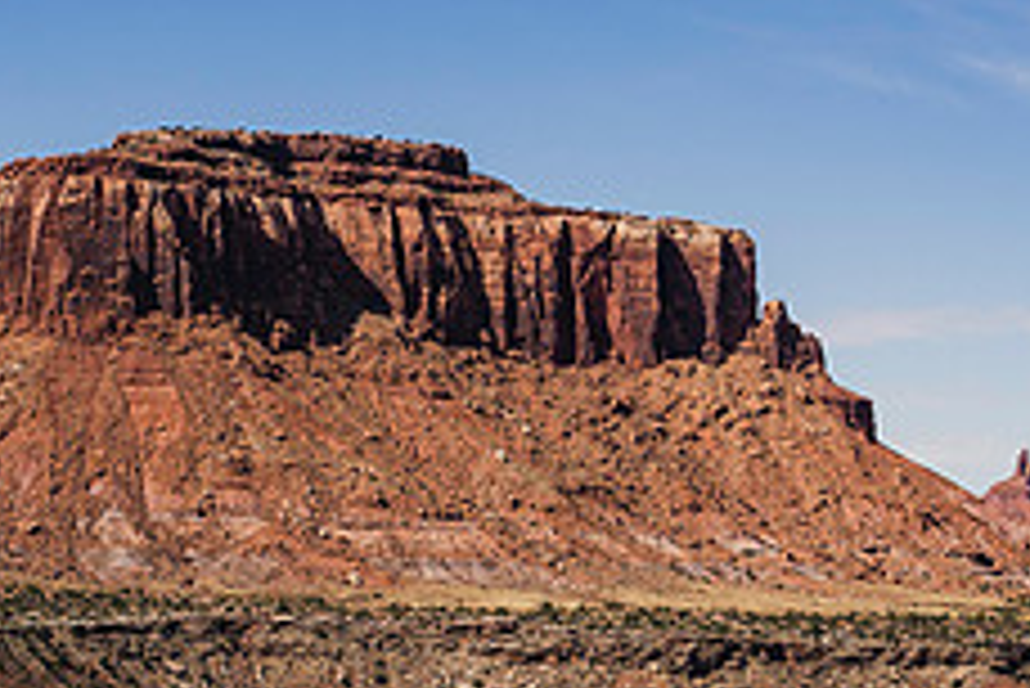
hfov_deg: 15.6
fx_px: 3750
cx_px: 363
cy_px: 833
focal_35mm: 131
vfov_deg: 10.3
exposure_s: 1/640
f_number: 7.1
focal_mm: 48
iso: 160
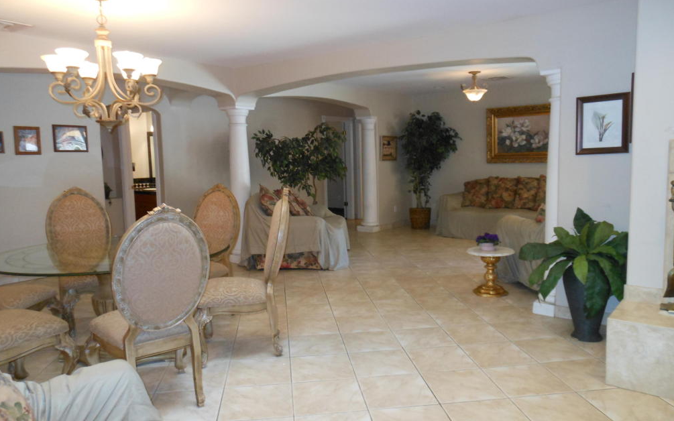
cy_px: 185
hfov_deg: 68.4
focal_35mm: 27
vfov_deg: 45.9
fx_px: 496
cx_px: 337
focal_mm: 4.5
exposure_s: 1/25
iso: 320
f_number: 3.2
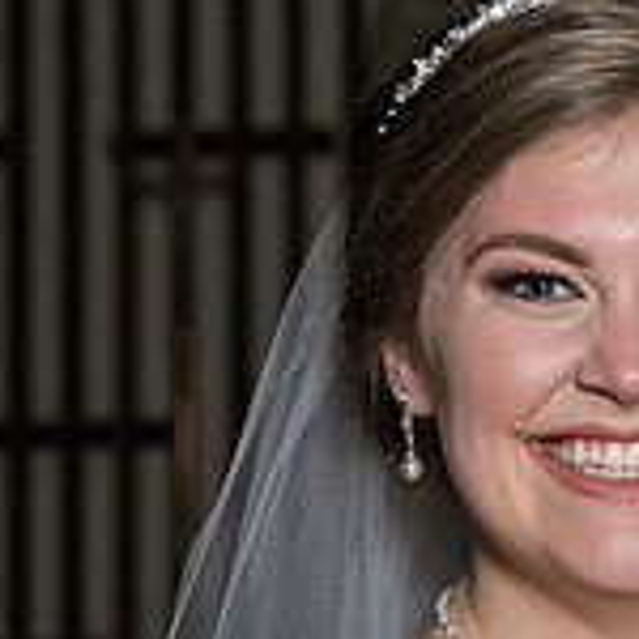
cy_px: 496
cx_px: 867
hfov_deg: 6.2
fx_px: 5848
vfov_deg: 6.2
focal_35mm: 280
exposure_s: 1/160
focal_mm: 70
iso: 800
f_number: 6.3
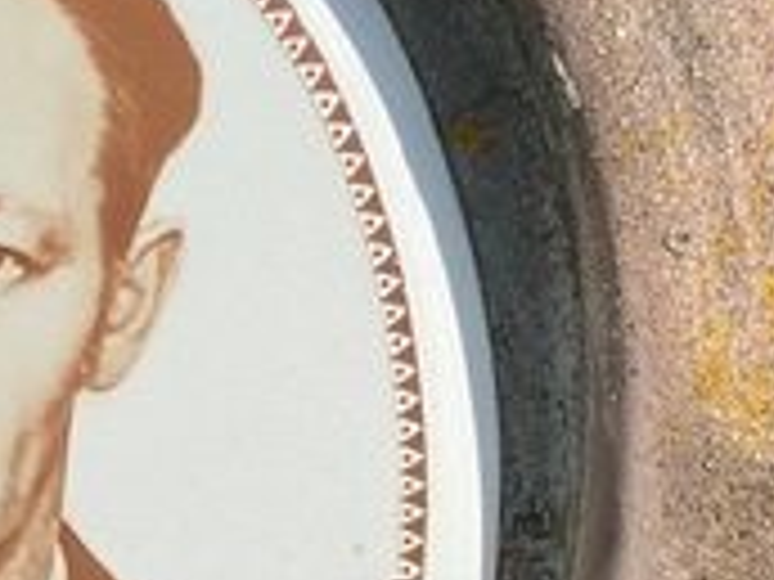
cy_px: 742
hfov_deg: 8.0
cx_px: -315
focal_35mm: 242
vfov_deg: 6.1
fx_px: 5411
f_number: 2
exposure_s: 1/1332
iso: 20
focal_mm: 6
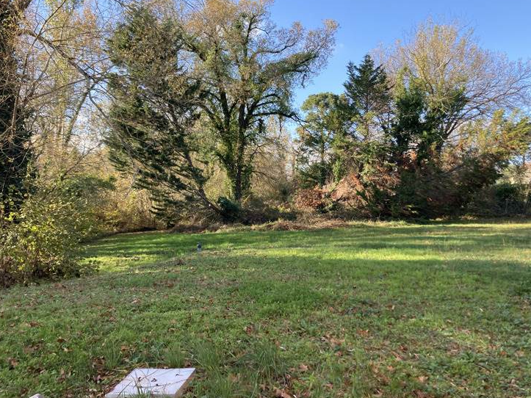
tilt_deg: +0.0
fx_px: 475
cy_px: 198
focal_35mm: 31
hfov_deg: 58.3
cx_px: 274
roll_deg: +1.0
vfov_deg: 45.4
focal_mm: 3.99
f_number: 1.8
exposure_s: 1/343
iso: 20
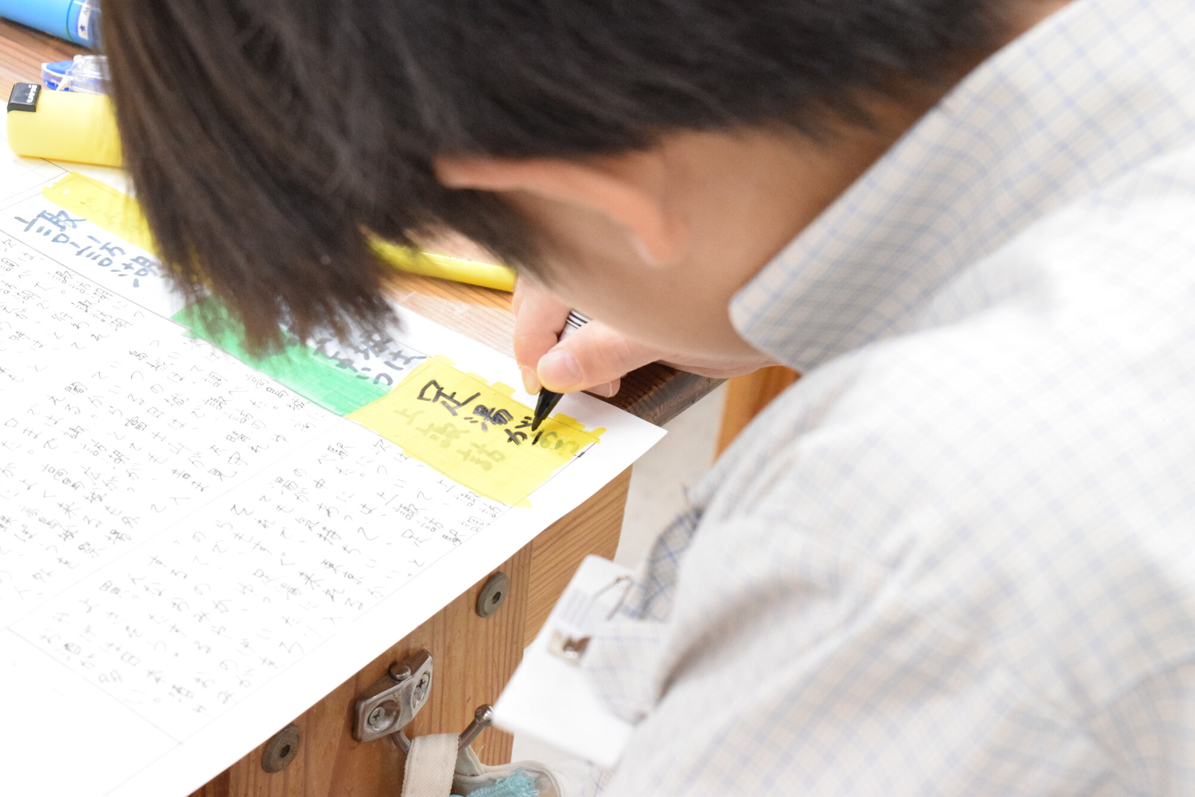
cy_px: 398
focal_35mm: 82
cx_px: 598
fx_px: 2738
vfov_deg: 16.6
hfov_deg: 24.6
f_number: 8
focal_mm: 55
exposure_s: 1/100
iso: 5600
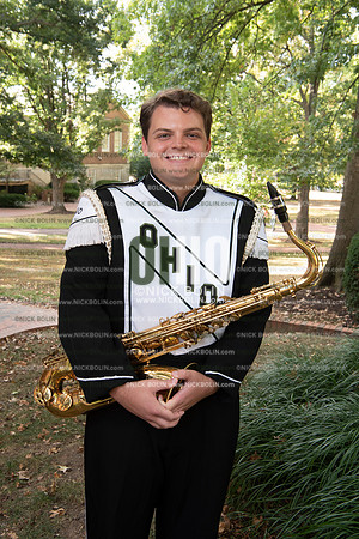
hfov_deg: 30.5
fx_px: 658
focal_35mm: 44
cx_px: 180
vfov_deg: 44.5
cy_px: 270
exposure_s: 1/100
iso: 800
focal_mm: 44
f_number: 8
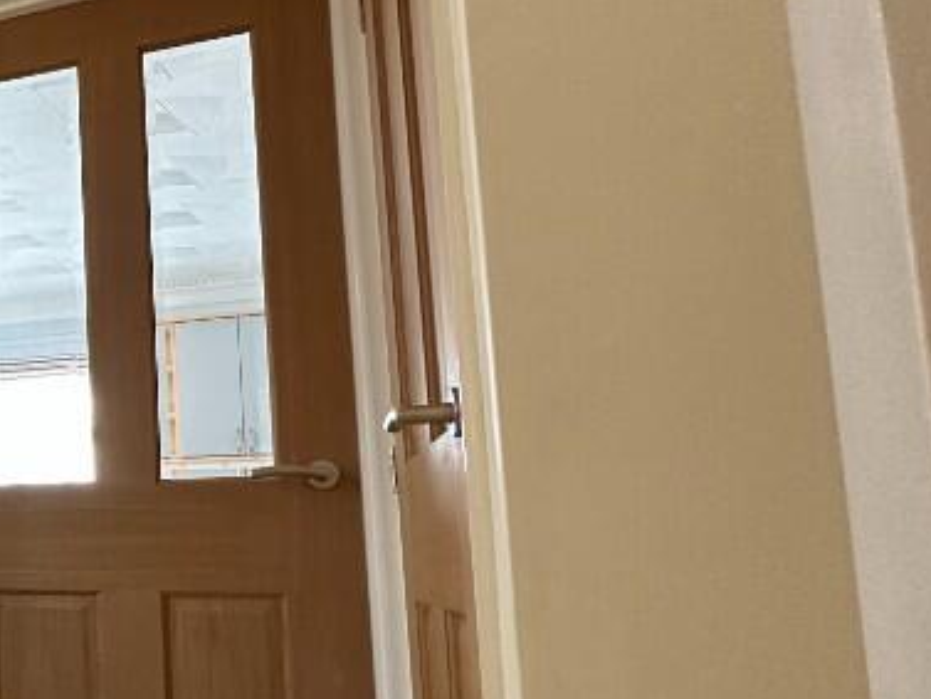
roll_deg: +0.2
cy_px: 452
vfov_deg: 37.4
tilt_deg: +7.0
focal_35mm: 38
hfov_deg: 34.5
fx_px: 1022
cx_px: -279
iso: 320
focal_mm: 2.22
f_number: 2.2
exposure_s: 1/99
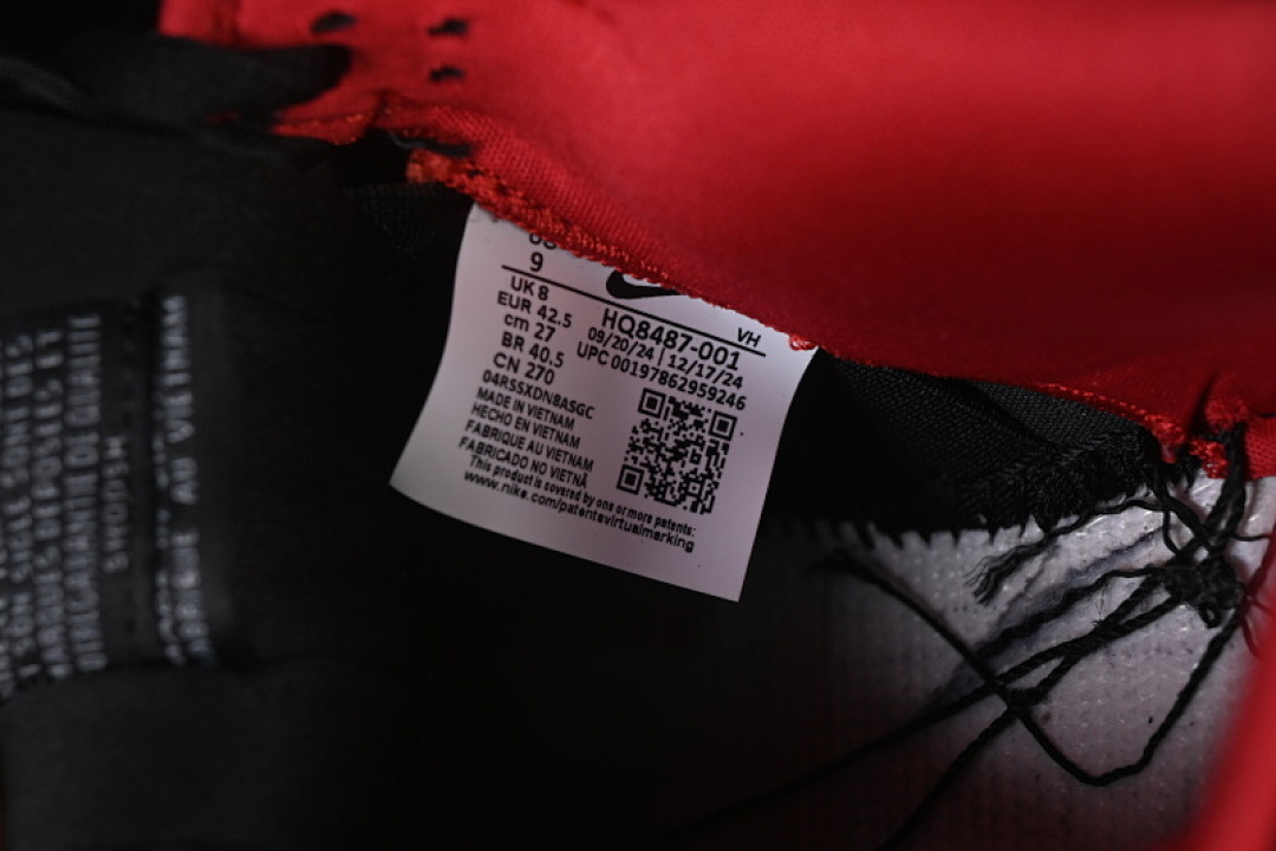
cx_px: 638
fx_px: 2658
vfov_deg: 18.2
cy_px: 426
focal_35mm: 75
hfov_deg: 27.0
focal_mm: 50
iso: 160
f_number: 6.3
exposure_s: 1/50
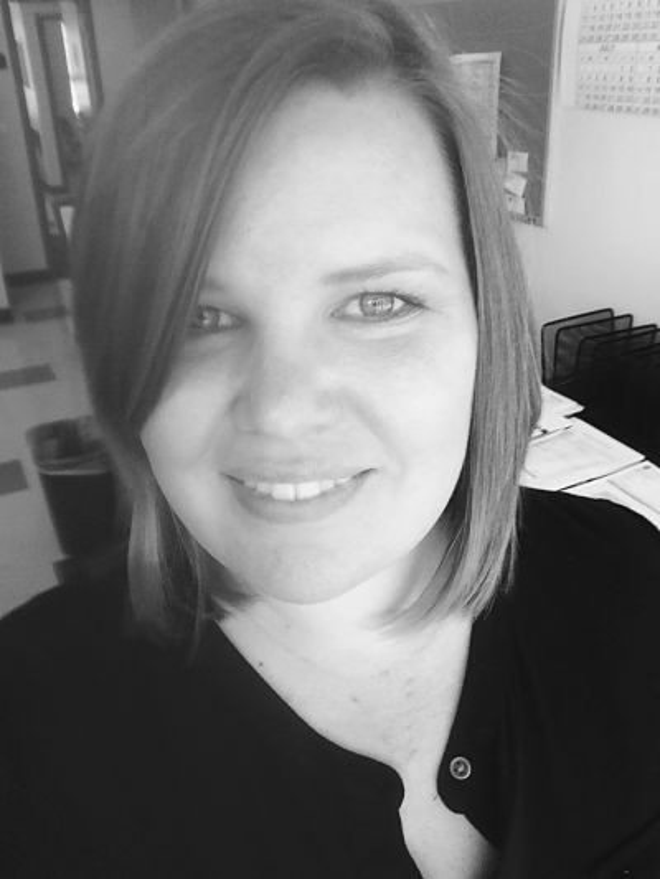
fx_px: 788
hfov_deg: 45.5
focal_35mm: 31
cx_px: 330
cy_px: 440
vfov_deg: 58.3
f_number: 2.4
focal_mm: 2.15
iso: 50
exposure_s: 1/40
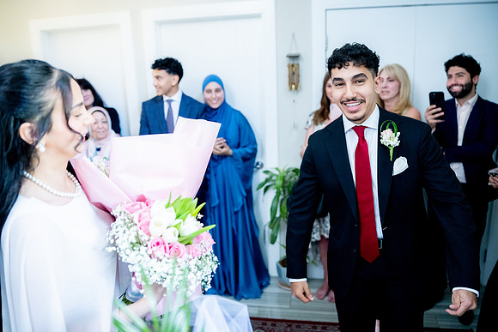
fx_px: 387
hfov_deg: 65.5
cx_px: 249
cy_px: 166
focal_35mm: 28
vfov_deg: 46.4
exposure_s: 1/250
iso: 3200
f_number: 2
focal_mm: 28
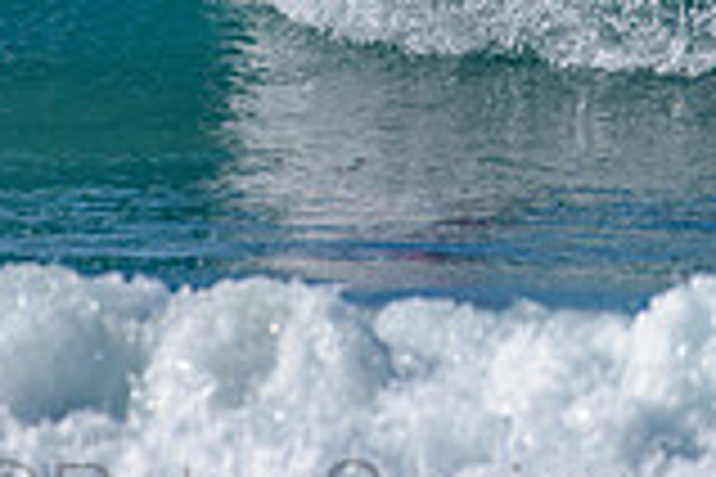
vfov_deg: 0.8
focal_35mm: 1828
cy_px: -245
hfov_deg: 1.1
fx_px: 36354
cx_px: 315
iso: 125
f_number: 5.6
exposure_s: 1/1600
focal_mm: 500
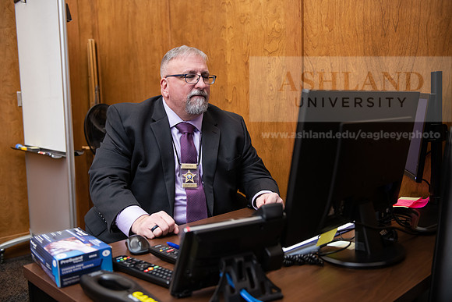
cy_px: 151
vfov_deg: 37.9
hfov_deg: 54.4
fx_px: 440
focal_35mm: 35
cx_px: 226
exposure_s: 1/200
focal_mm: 35
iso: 1250
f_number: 3.2
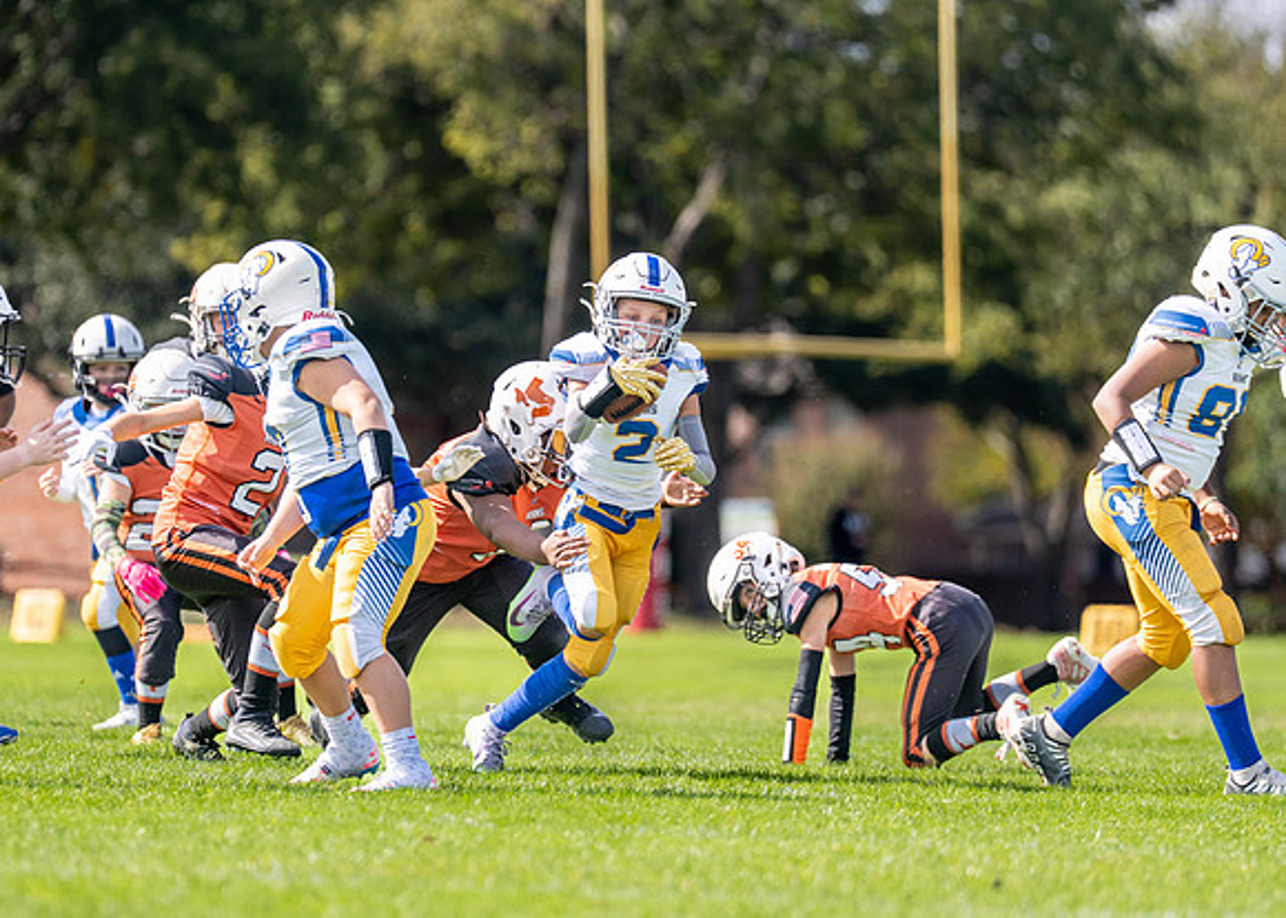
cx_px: 603
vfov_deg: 3.9
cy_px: 469
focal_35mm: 370
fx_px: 13513
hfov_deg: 5.4
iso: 160
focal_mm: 200
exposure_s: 1/2500
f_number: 2.8
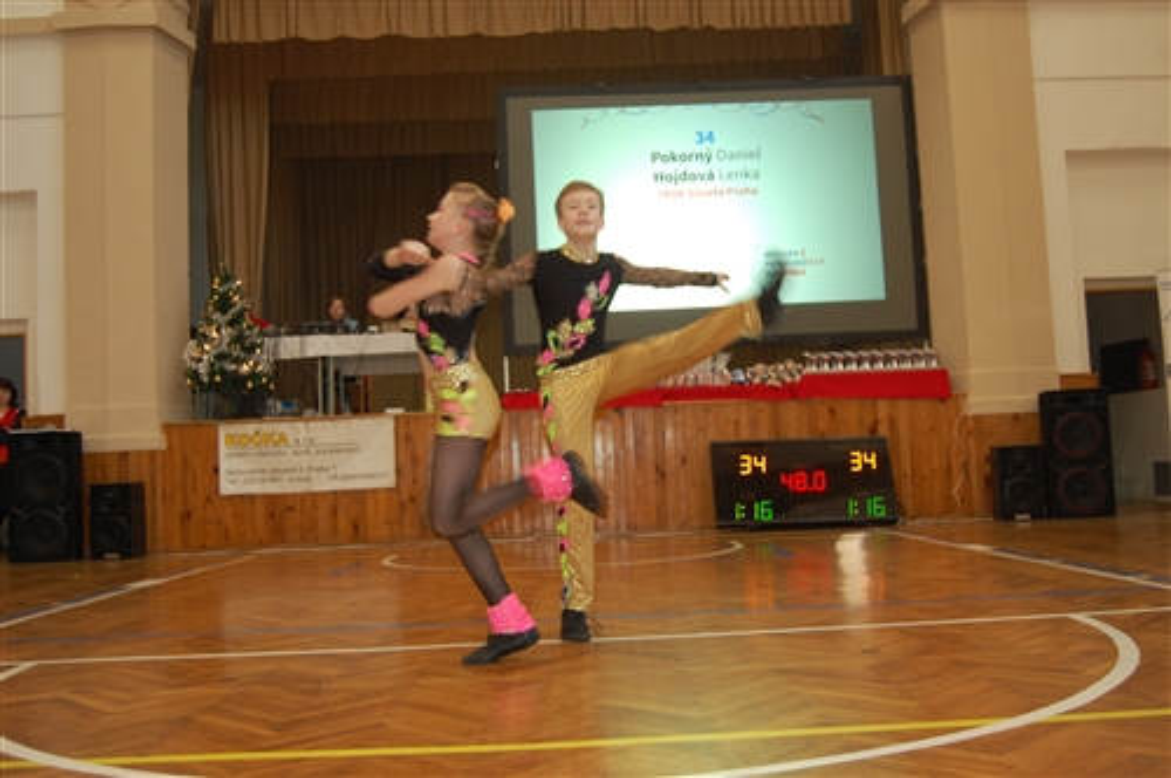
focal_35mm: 34
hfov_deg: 55.2
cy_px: 389
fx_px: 1121
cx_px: 586
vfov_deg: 38.3
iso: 400
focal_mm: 23
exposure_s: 1/60
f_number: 3.8
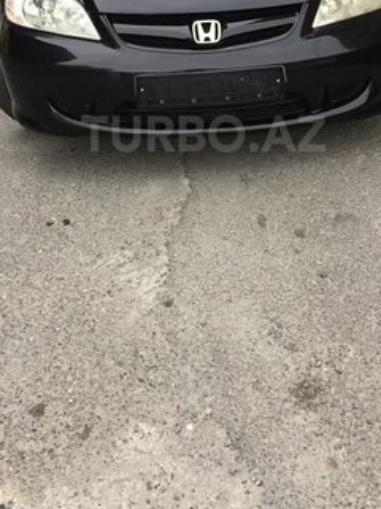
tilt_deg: -24.4
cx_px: 203
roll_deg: +2.8
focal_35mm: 45
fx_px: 660
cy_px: 134
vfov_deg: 41.0
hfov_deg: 32.2
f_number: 2.2
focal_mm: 4.15
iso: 64
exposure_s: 1/33
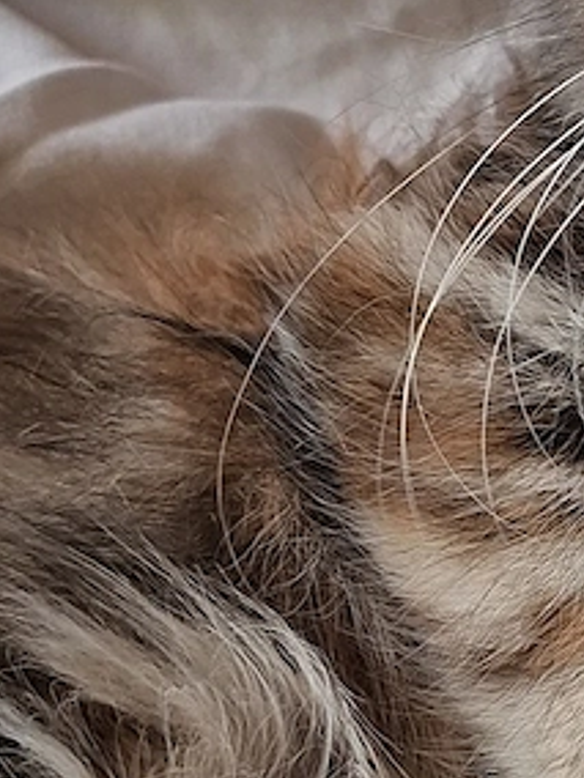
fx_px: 2429
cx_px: 658
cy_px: 353
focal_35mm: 108
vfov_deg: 18.2
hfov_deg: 13.4
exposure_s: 1/50
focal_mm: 5.54
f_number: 1.8
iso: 250
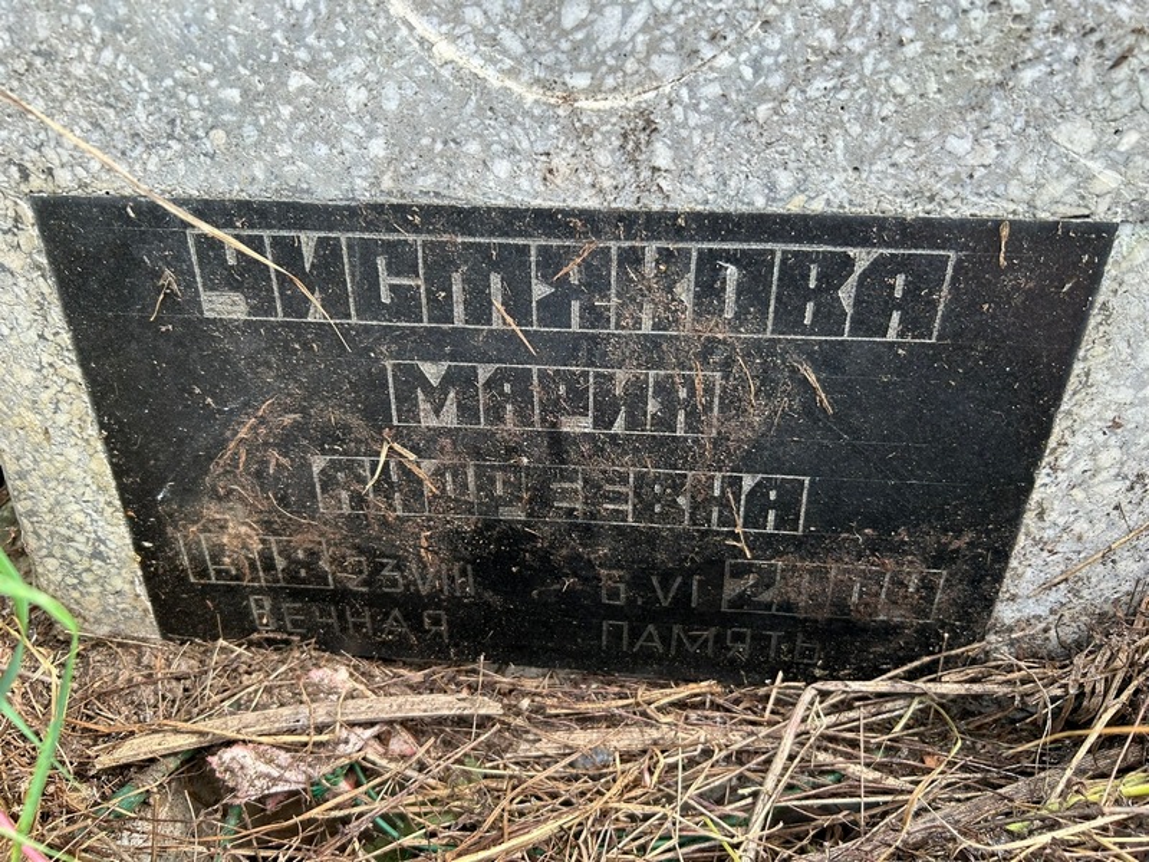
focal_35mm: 26
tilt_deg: -48.5
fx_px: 863
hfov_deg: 67.3
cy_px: 431
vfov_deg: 53.1
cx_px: 574
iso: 40
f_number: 1.5
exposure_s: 1/192
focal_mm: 5.7
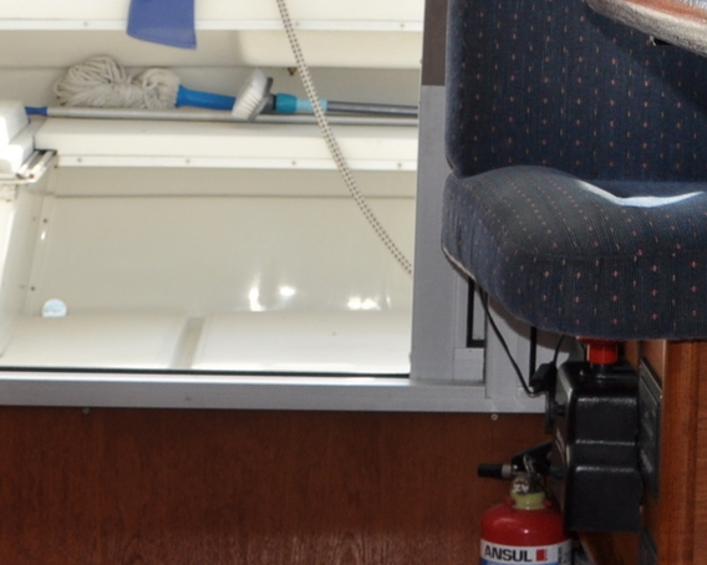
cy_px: -11
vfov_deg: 11.7
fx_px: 2721
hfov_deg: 14.4
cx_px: 840
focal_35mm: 130
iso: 200
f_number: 7.1
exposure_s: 1/200
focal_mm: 21
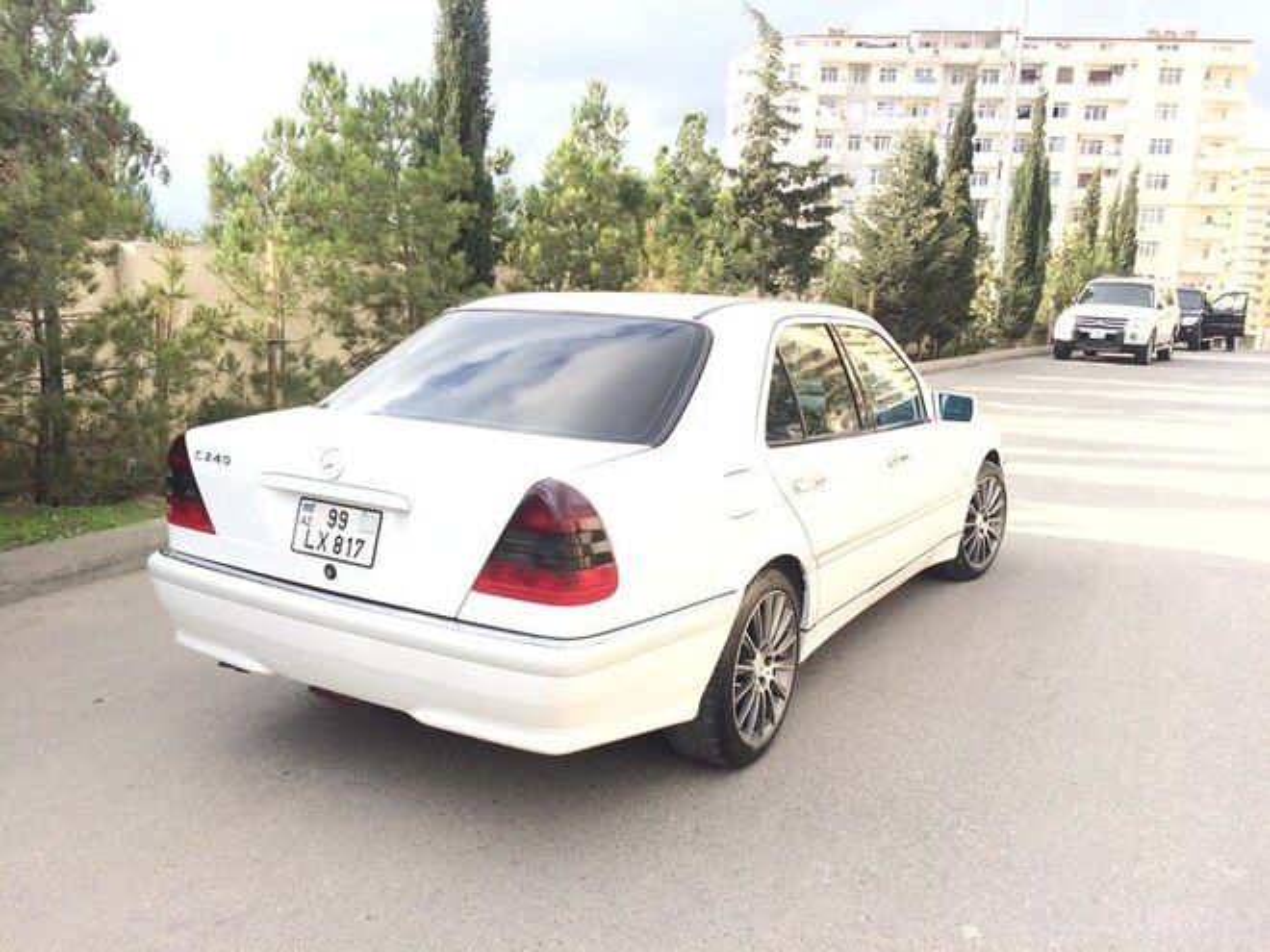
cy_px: 476
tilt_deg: -10.8
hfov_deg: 61.7
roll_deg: -2.9
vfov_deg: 48.2
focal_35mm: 29
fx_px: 1064
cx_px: 635
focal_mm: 4.15
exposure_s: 1/641
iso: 32
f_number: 2.2
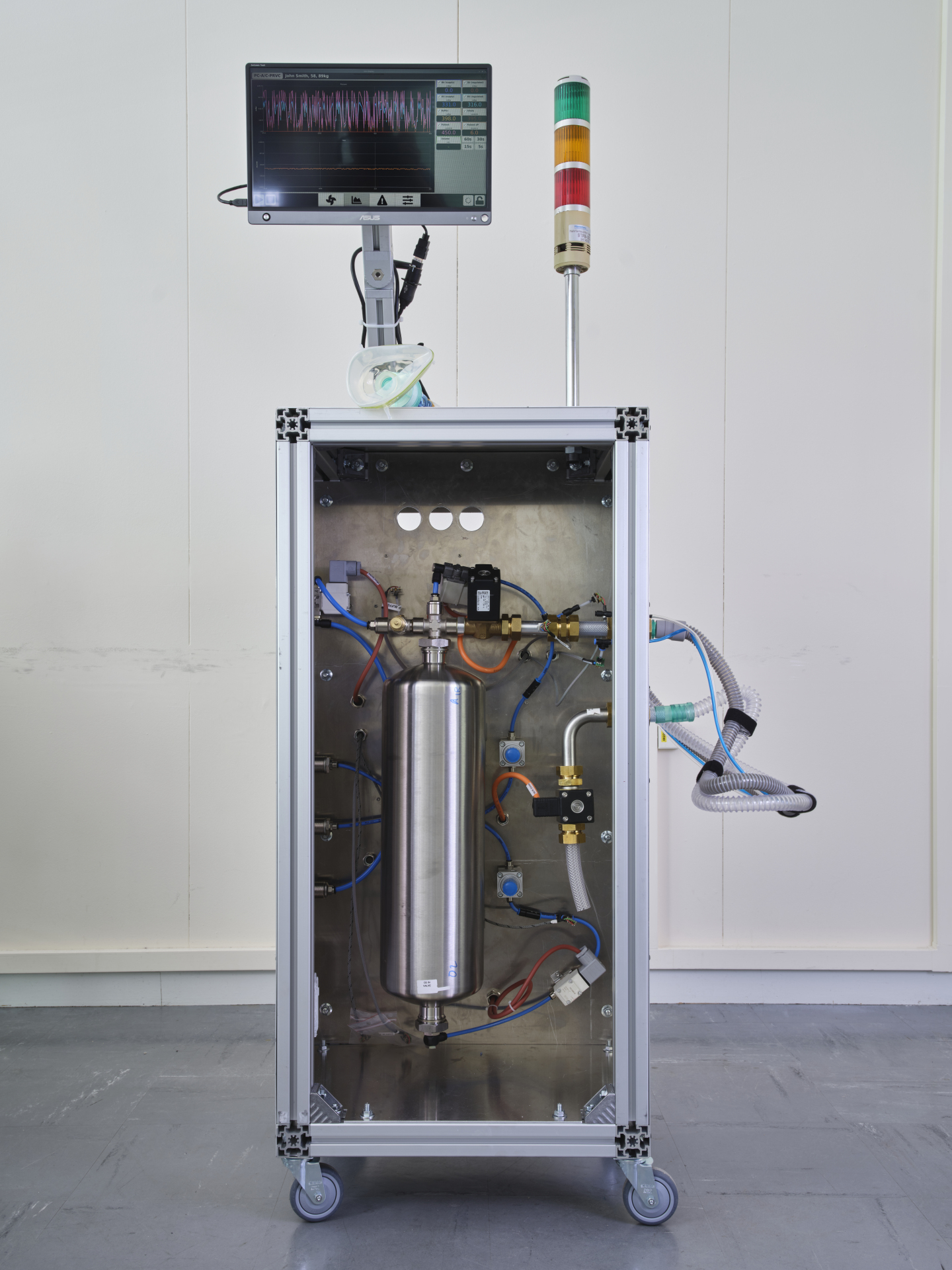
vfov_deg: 52.6
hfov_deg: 40.7
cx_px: 476
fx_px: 1283
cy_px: 635
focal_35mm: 35
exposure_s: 15
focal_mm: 44
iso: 100
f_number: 16
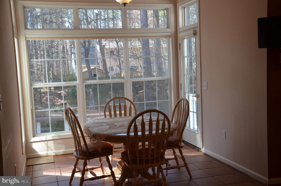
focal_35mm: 42
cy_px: 93
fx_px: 327
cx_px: 140
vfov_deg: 31.7
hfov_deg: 46.5
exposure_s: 1/125
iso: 360
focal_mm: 28
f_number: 5.6
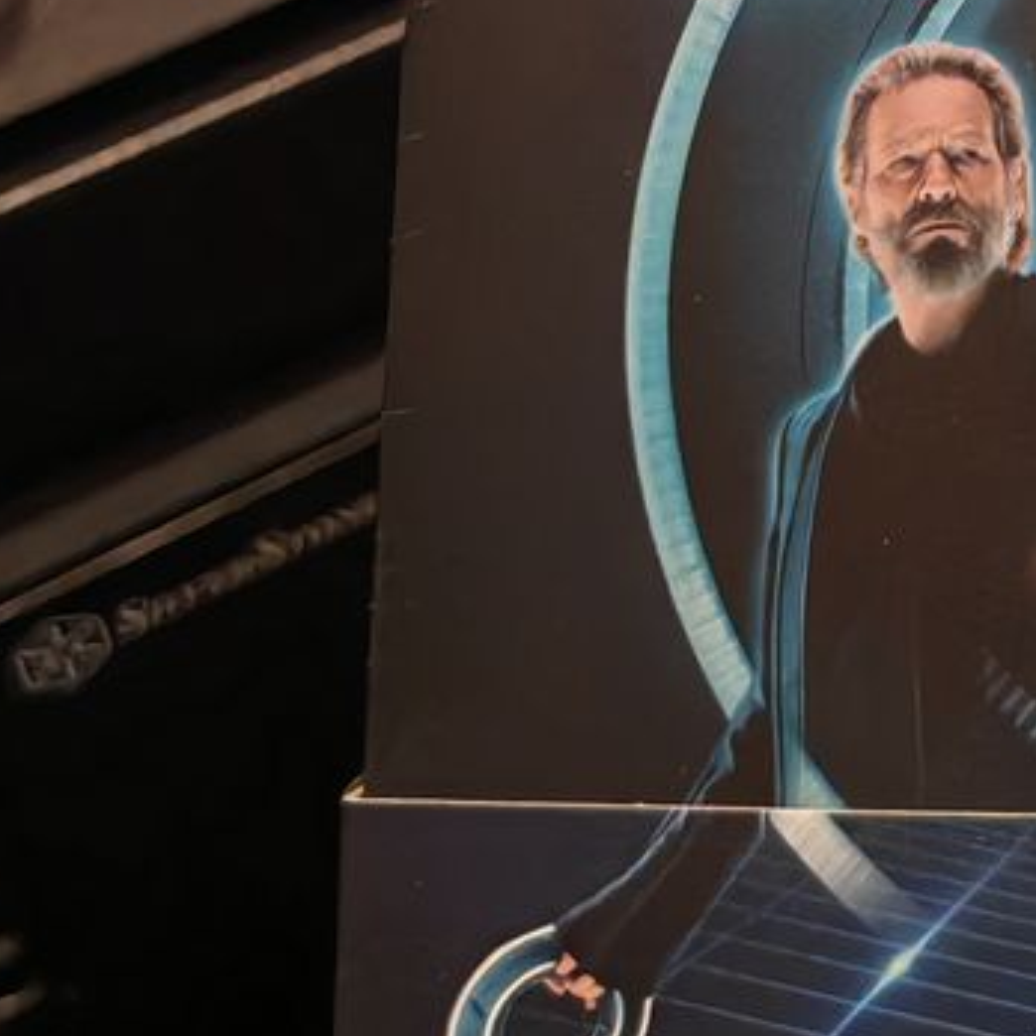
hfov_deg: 17.1
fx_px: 3217
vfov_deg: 17.4
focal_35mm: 95
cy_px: -238
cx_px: 1369
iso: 2000
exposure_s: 1/32
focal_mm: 5.4
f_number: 1.6
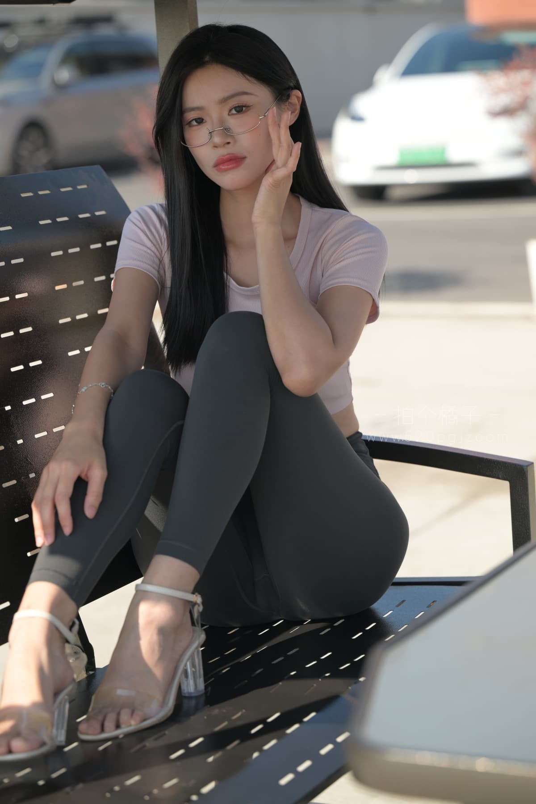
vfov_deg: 22.1
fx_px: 2055
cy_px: 402
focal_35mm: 92
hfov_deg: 14.9
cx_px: 268
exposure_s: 1/800
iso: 140
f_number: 3.5
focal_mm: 92
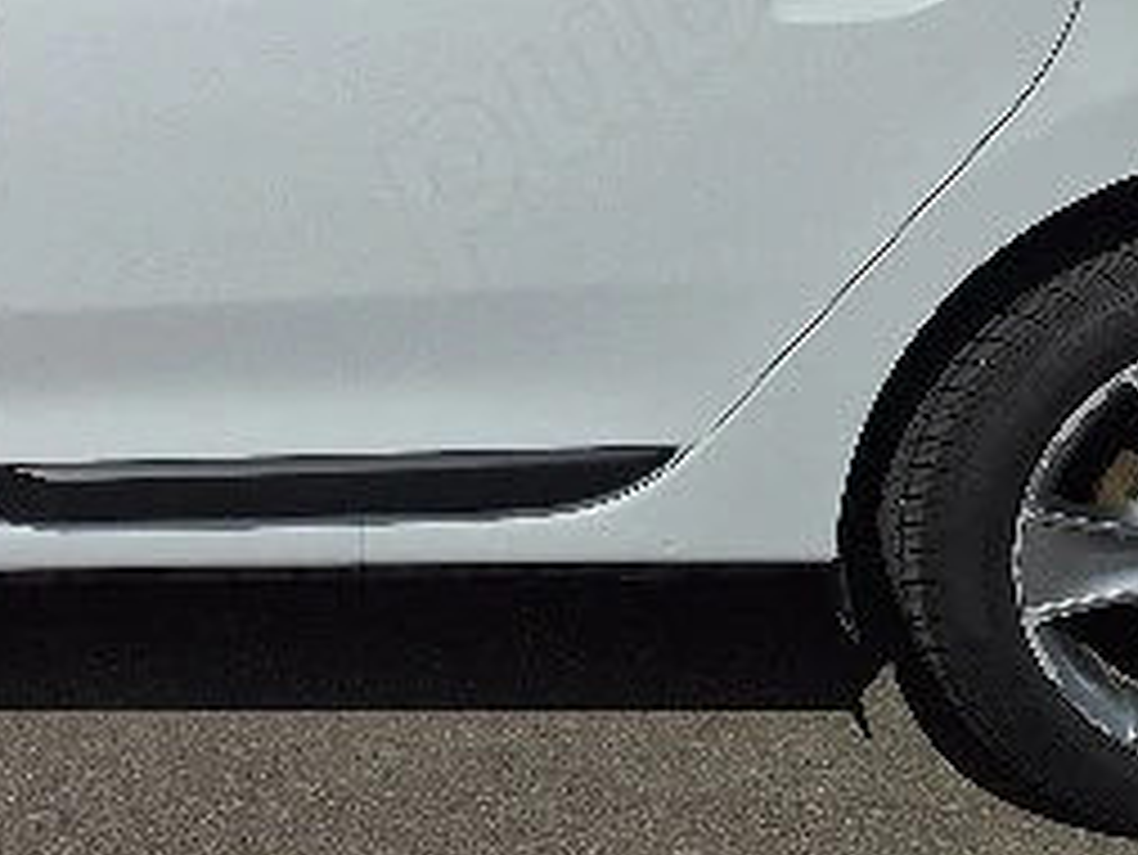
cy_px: -81
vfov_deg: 15.8
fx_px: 2993
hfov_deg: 20.8
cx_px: -9
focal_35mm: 91
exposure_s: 1/10000
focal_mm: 5.4
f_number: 1.8
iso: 25
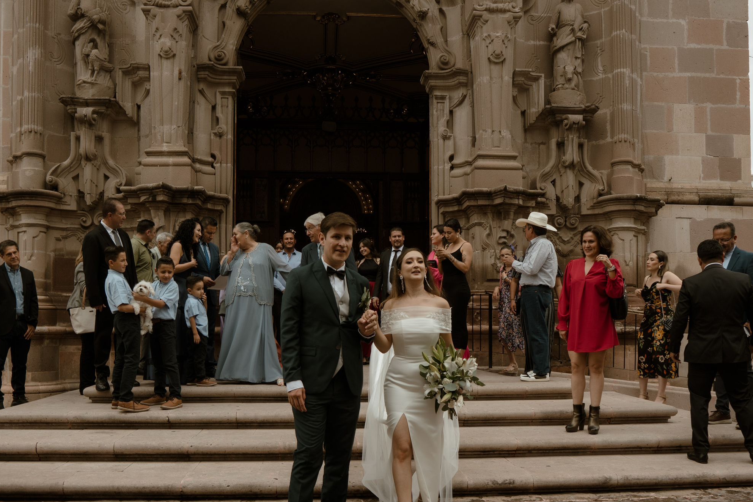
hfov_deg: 60.3
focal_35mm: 31
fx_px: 648
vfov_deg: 41.9
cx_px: 359
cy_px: 323
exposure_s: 1/250
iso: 100
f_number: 4.5
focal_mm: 16
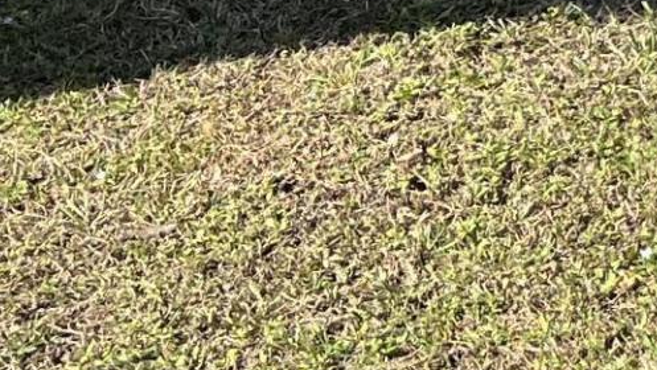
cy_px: -644
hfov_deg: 10.7
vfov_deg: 6.8
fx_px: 2858
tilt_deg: -8.7
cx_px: 1691
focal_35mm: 164
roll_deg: +2.3
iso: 50
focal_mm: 5.1
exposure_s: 1/2463
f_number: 1.6
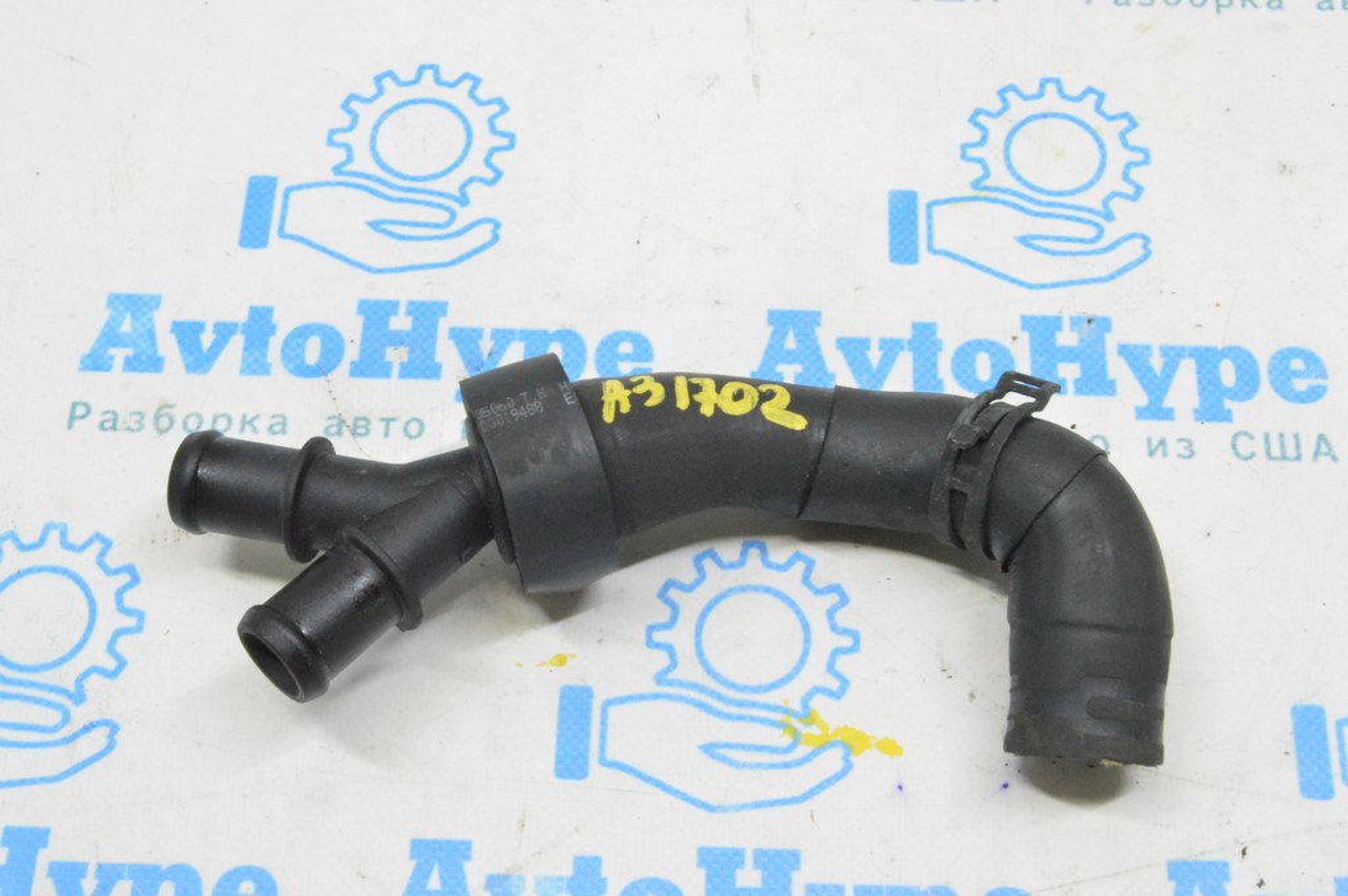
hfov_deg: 35.1
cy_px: 448
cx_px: 674
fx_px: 2133
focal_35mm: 57
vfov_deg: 23.7
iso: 6400
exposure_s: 1/15
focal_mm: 38
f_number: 20
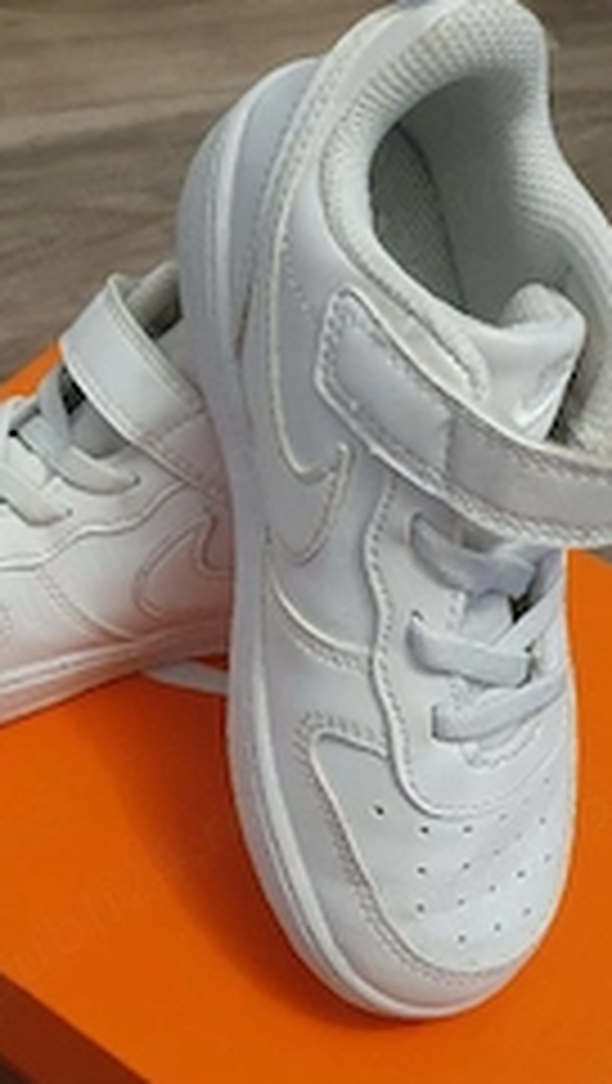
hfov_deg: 25.4
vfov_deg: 43.6
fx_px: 1353
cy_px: 603
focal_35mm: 47
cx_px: 207
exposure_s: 1/50
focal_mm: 4.32
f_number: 1.5
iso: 640
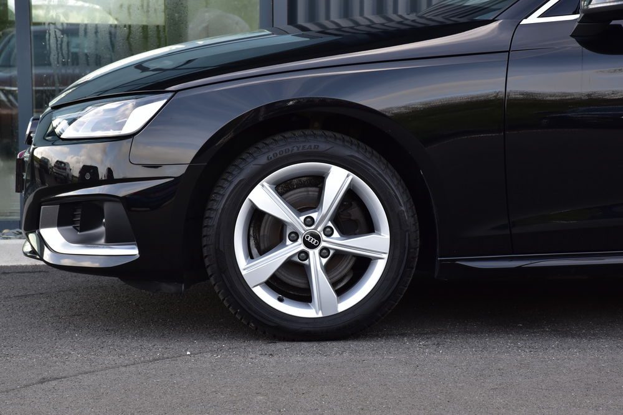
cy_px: 208
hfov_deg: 17.1
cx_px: 312
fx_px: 2077
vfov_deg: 11.4
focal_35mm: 120
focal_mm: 80
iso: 400
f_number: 9
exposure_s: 1/125
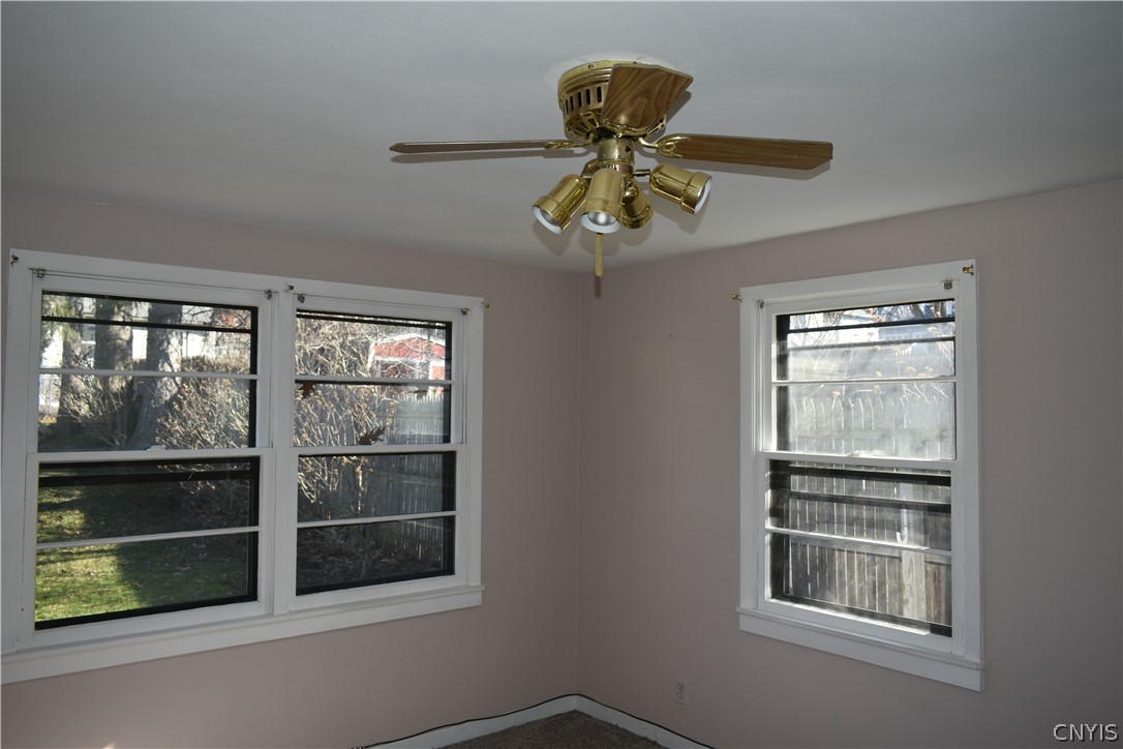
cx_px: 562
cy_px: 374
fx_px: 842
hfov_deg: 67.4
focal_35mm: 27
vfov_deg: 47.9
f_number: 5
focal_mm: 18
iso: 160
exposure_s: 1/200
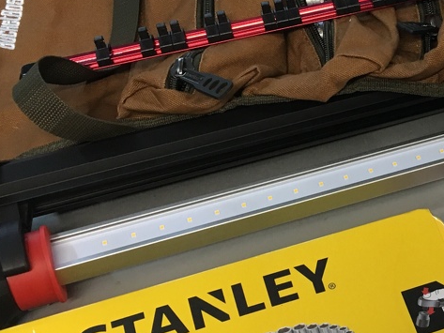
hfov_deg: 24.3
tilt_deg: -46.5
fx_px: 962
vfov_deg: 19.6
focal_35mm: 75
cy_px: 162
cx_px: 486
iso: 100
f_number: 2.2
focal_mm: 4.15
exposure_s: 1/33
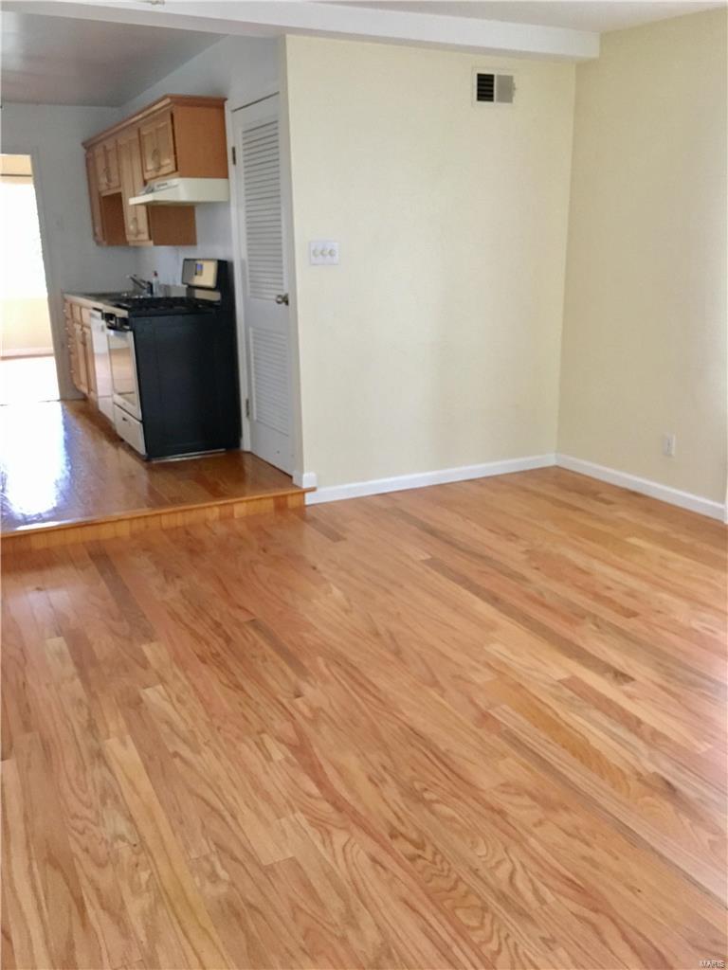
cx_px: 364
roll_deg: +1.0
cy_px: 485
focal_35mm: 29
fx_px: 813
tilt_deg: -15.2
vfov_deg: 61.7
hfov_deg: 48.2
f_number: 2.2
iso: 200
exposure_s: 1/20
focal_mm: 4.15
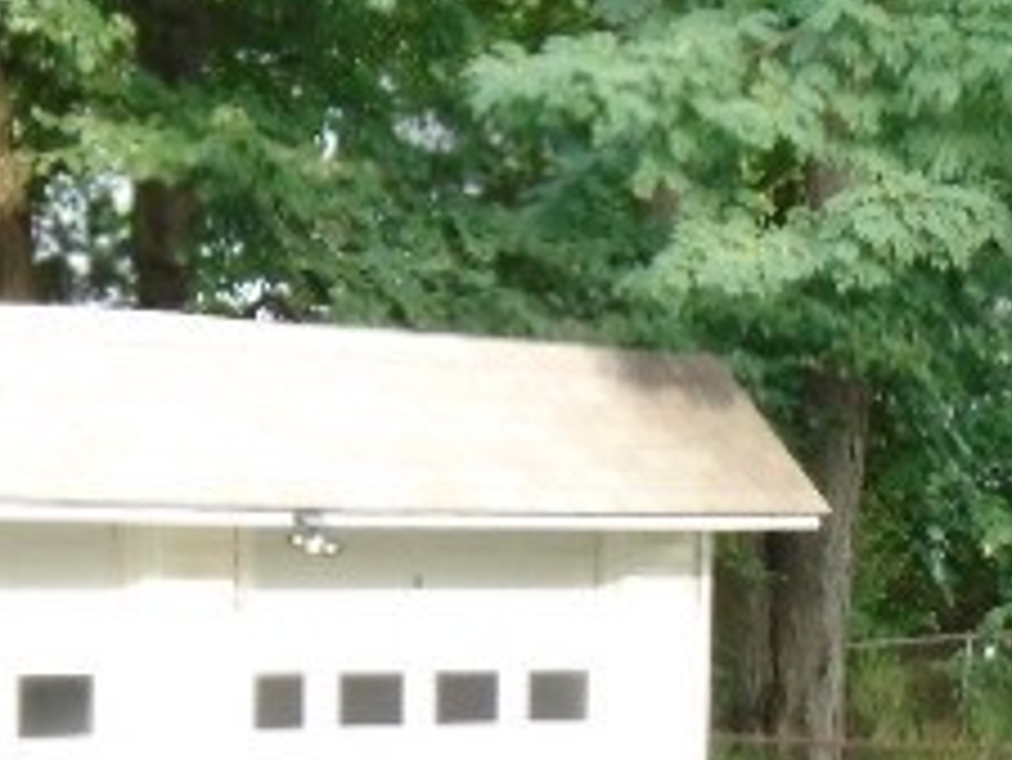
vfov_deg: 8.8
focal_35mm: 165
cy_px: 1052
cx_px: 895
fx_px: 4826
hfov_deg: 11.9
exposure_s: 1/60
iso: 400
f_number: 4.9
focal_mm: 10.2
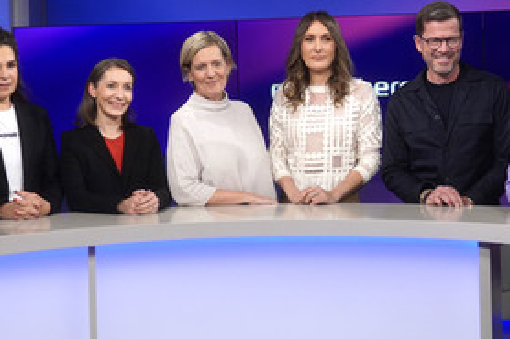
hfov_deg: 27.7
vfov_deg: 18.6
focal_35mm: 73
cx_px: 228
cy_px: 99
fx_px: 1034
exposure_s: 1/640
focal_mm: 30
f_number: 1.6
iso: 640
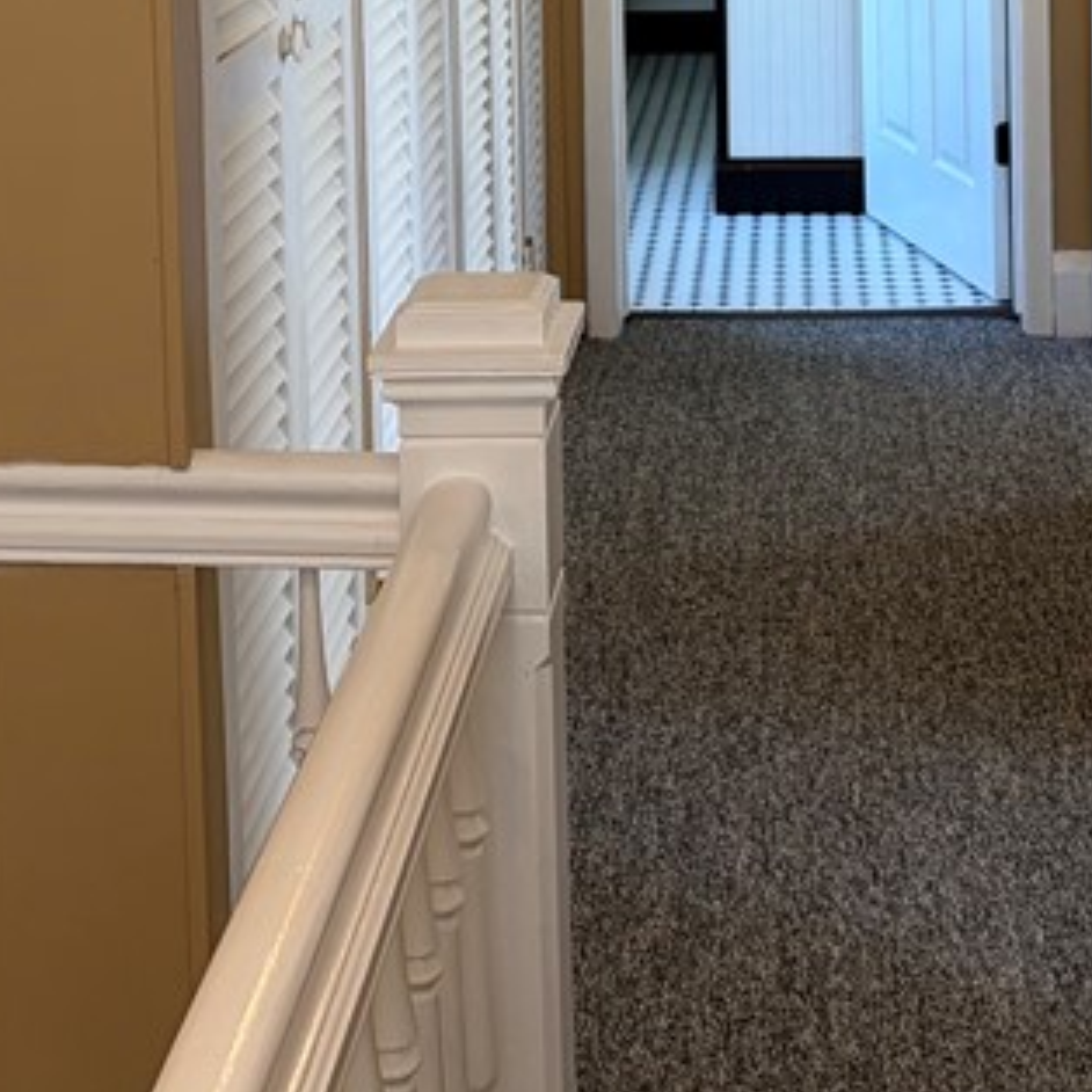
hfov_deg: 22.9
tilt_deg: -4.5
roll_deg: +1.2
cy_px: -202
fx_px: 2677
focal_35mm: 75
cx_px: 786
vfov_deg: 21.5
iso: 80
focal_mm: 5.96
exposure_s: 1/60
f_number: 1.6
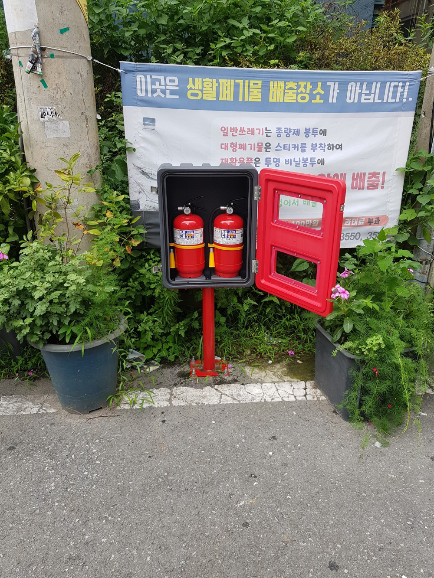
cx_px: 217
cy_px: 289
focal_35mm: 26
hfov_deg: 53.1
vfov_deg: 67.3
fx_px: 435
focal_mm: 4.2
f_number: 1.7
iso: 40
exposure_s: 1/250
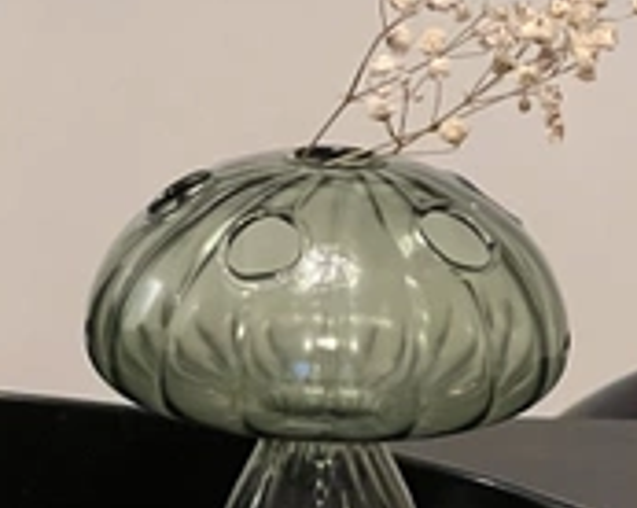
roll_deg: -4.0
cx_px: 243
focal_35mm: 278
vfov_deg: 5.6
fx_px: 5235
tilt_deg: -13.0
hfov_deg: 7.0
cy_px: 254
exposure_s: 1/34
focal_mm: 9
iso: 800
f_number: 2.8
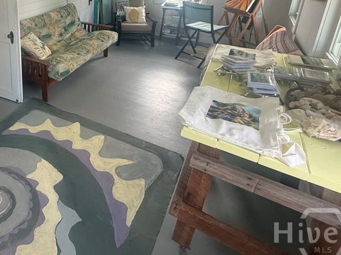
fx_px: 266
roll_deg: +2.5
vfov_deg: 47.4
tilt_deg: -18.0
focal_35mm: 27
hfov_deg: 56.3
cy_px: 38
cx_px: 33
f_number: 2.2
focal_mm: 2.22
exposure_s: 1/120
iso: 125
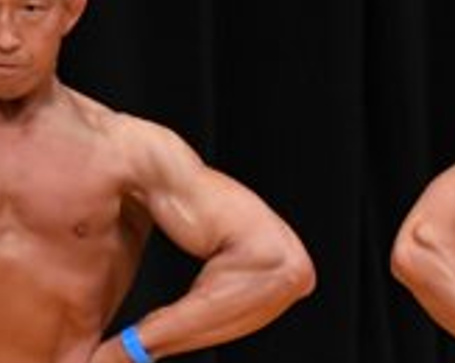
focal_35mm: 1275
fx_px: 17149
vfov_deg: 1.2
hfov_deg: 1.5
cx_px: 1026
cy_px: 469
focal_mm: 190
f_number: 5.6
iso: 3200
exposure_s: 1/400
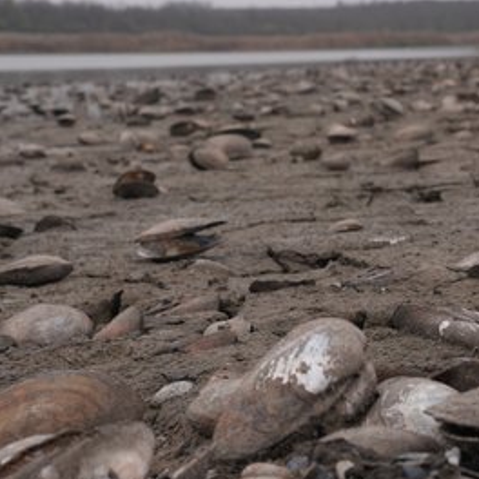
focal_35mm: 90
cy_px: 240
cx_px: 301
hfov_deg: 19.3
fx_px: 1409
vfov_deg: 19.3
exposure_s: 1/100
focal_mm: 70
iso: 640
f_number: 16
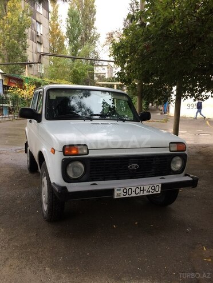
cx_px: 106
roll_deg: -0.6
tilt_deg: -10.1
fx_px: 238
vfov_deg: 61.7
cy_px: 142
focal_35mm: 29
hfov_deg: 48.2
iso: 40
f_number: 2.2
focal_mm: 4.15
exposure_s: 1/33
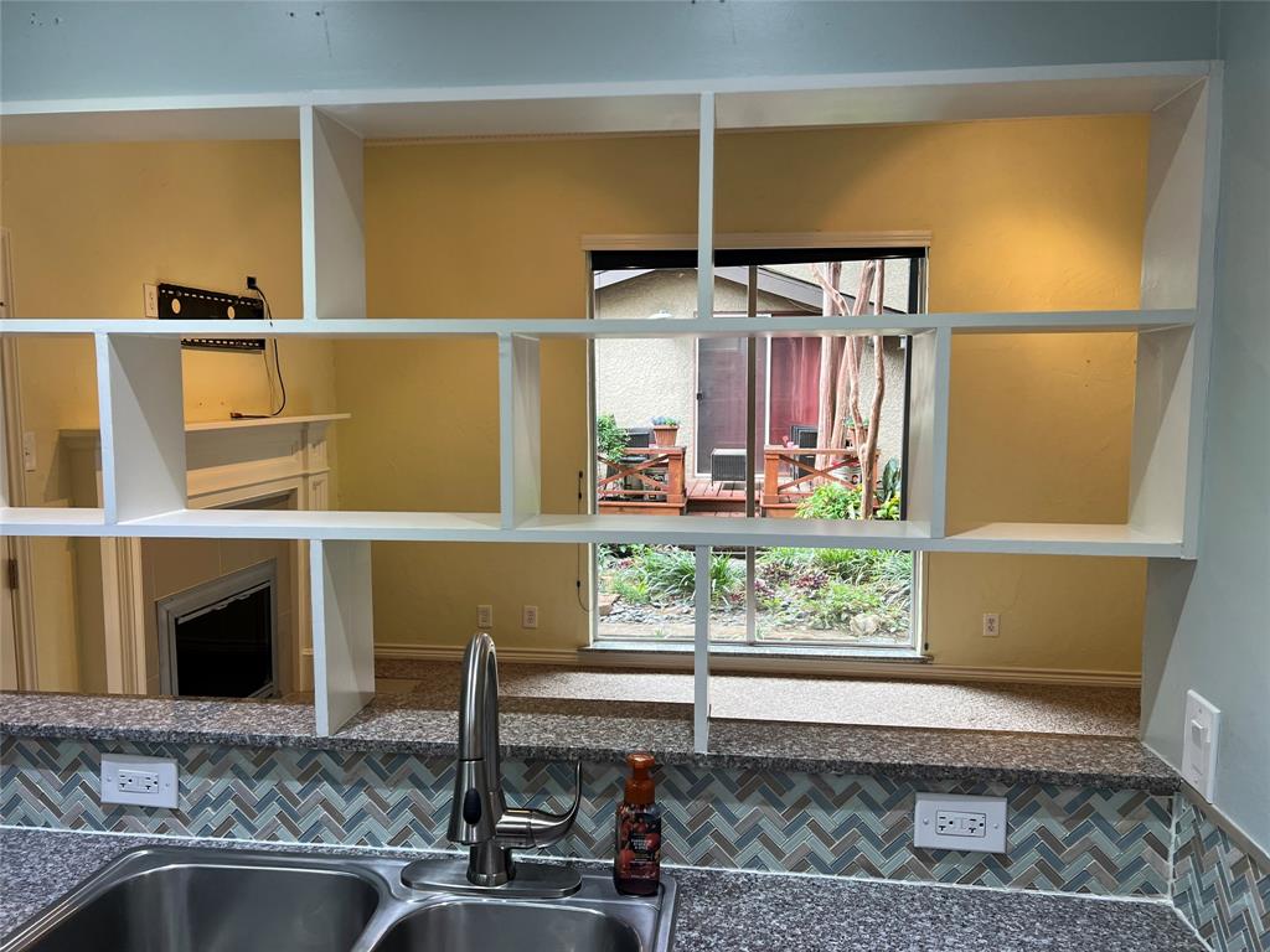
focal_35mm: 26
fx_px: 954
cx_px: 635
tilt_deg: -5.5
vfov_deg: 53.1
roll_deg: -0.4
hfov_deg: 67.3
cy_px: 476
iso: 100
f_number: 1.5
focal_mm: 5.7
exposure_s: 1/120
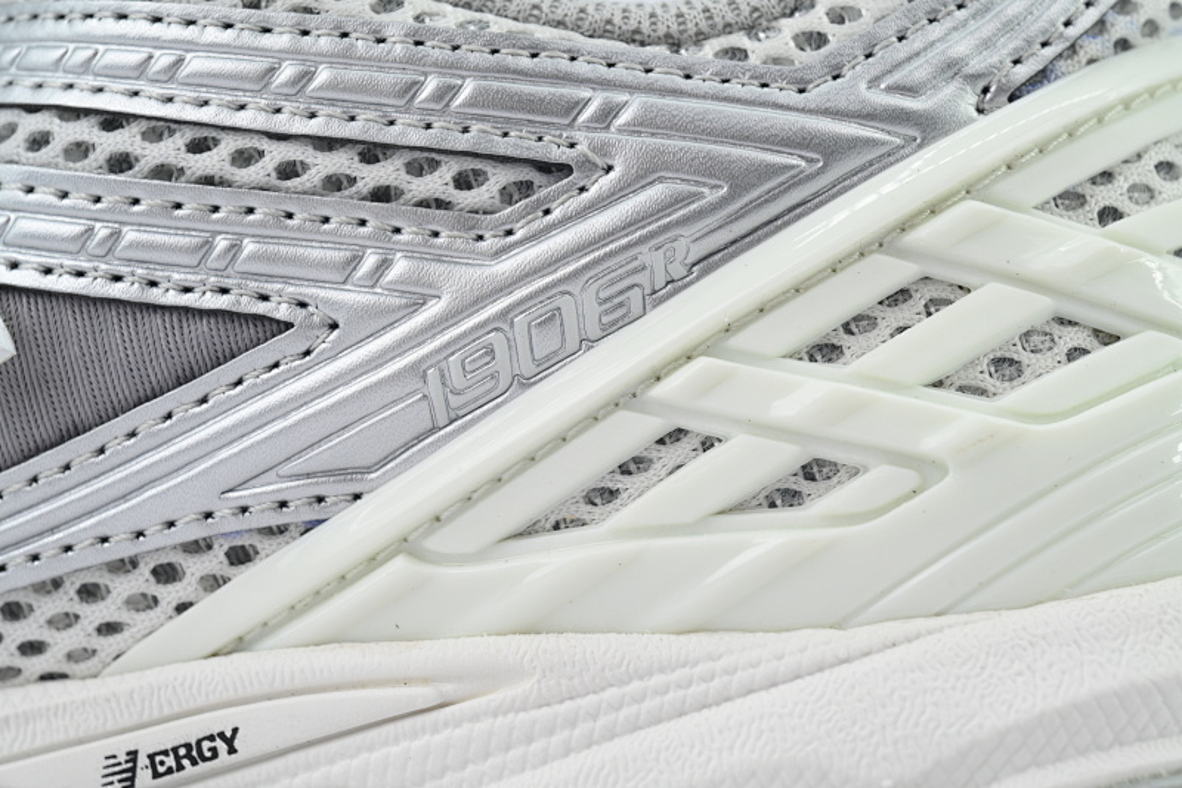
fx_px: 3611
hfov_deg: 18.6
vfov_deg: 12.4
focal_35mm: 110
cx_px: 591
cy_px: 394
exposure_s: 1/100
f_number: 11
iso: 400
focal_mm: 110
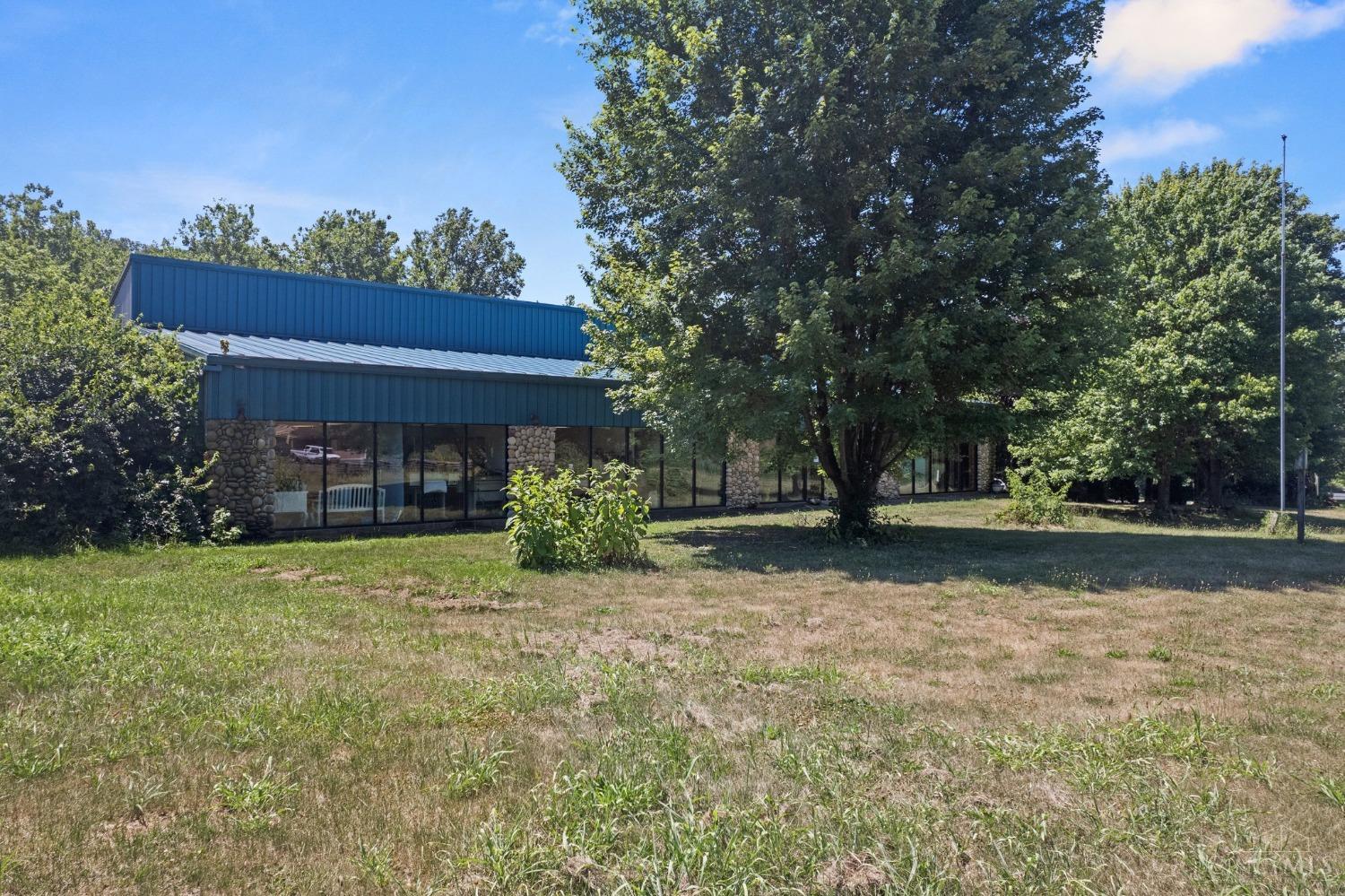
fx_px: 822
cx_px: 672
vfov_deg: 57.2
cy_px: 448
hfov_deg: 78.6
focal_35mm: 22
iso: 100
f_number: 2.8
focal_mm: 8.38
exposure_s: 1/1500
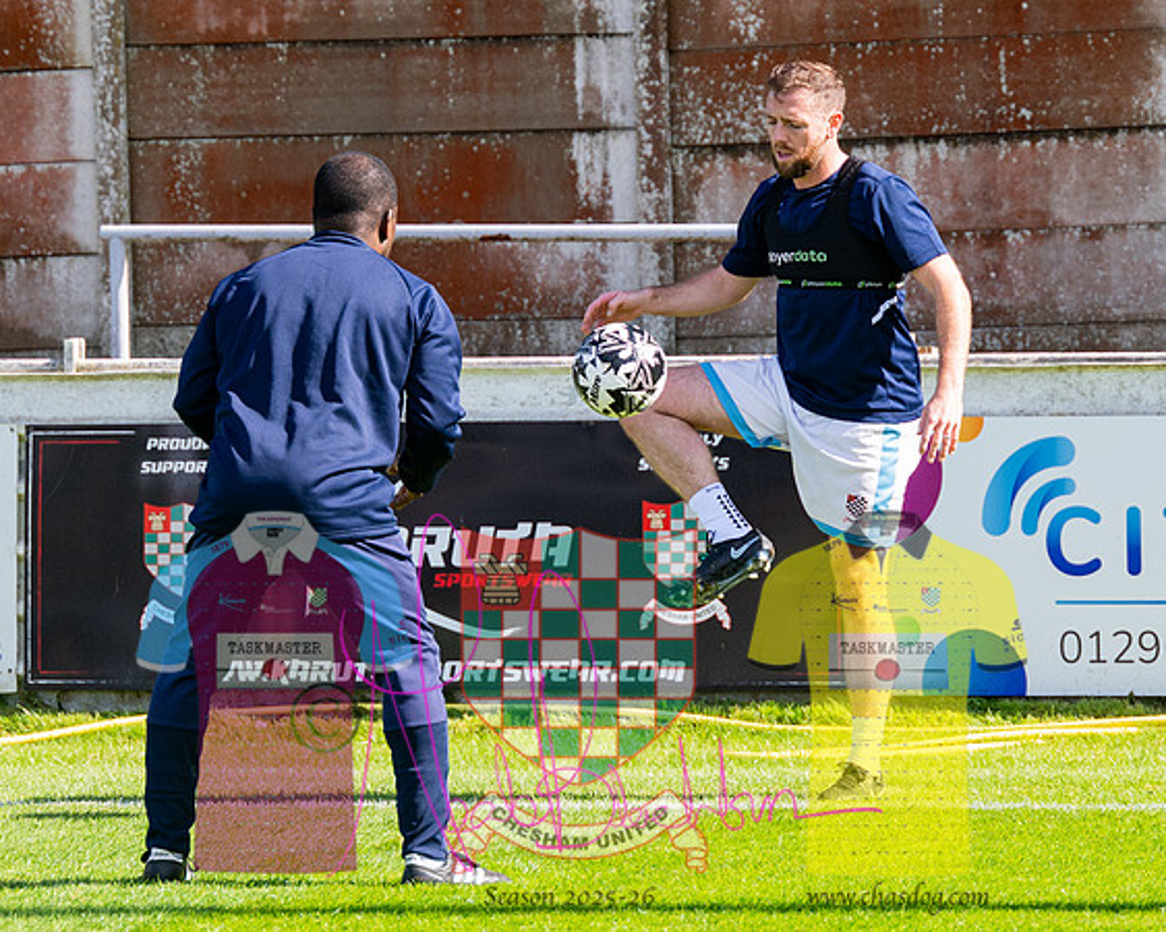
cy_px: 335
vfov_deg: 5.3
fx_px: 10049
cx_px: 648
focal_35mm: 291
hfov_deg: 6.6
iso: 400
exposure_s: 1/1600
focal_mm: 125
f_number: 4
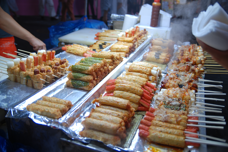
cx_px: 114
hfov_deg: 53.1
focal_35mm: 36
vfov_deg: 37.0
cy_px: 76
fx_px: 228
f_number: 2.8
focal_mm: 24
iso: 100
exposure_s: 1/80
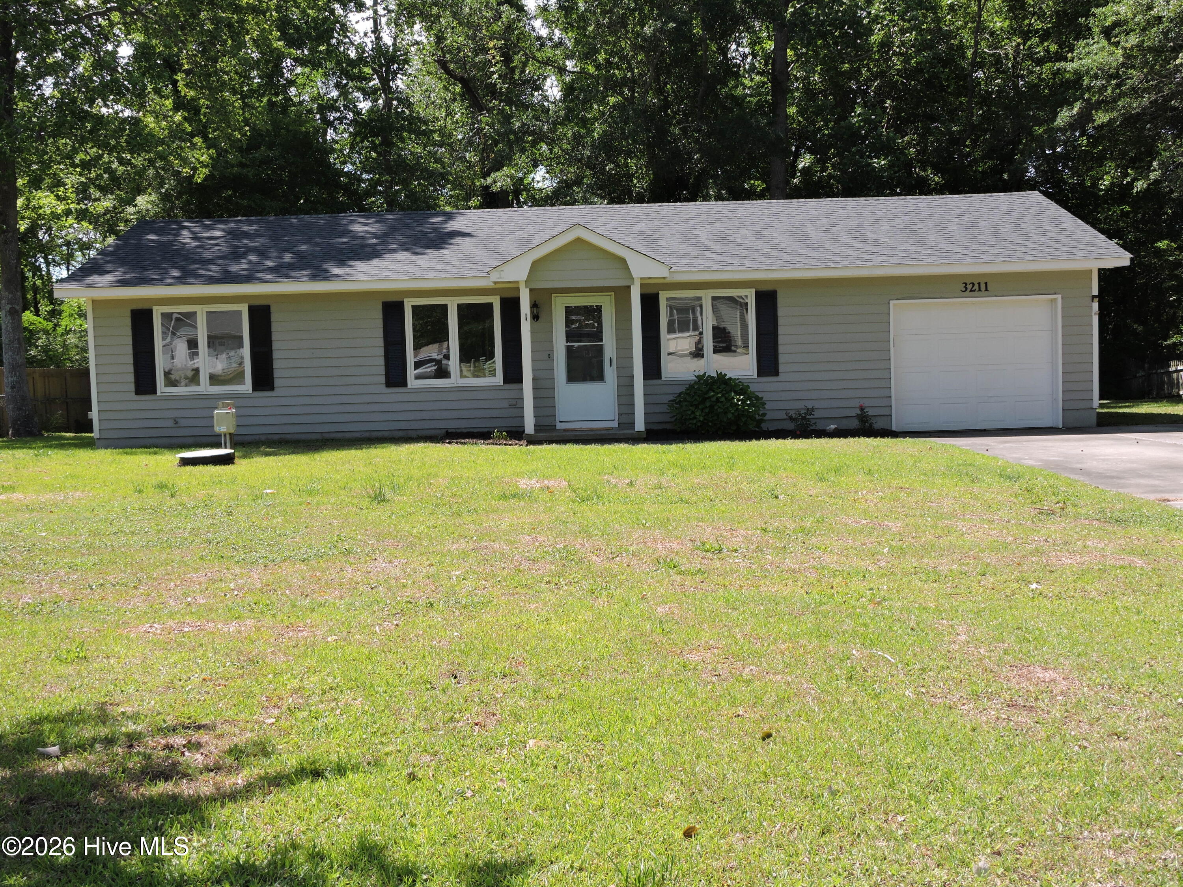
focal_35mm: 40
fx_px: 1367
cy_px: 444
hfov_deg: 46.8
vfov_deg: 36.0
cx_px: 592
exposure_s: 1/400
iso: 100
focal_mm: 7.2
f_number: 3.8
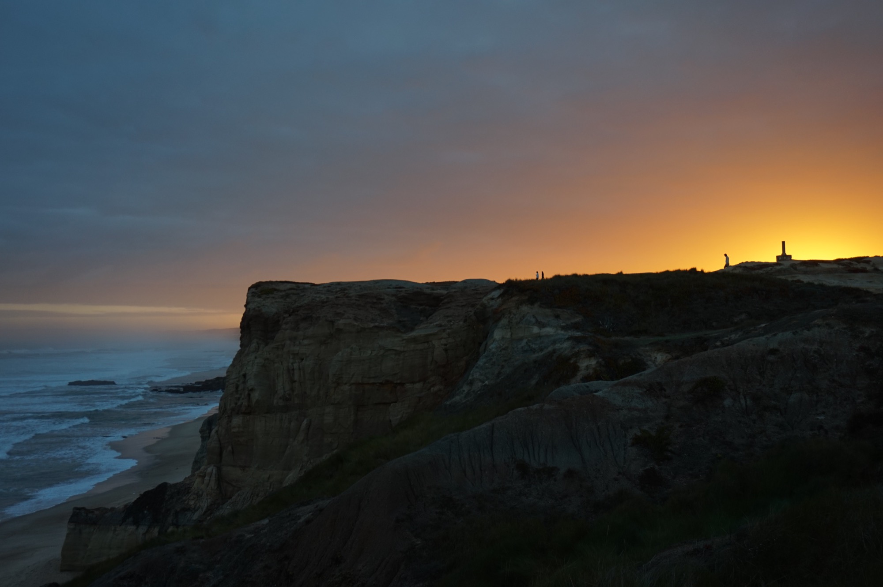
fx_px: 882
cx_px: 442
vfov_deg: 36.8
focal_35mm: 36
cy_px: 294
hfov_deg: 53.2
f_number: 4.5
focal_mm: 24
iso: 160
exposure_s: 1/160
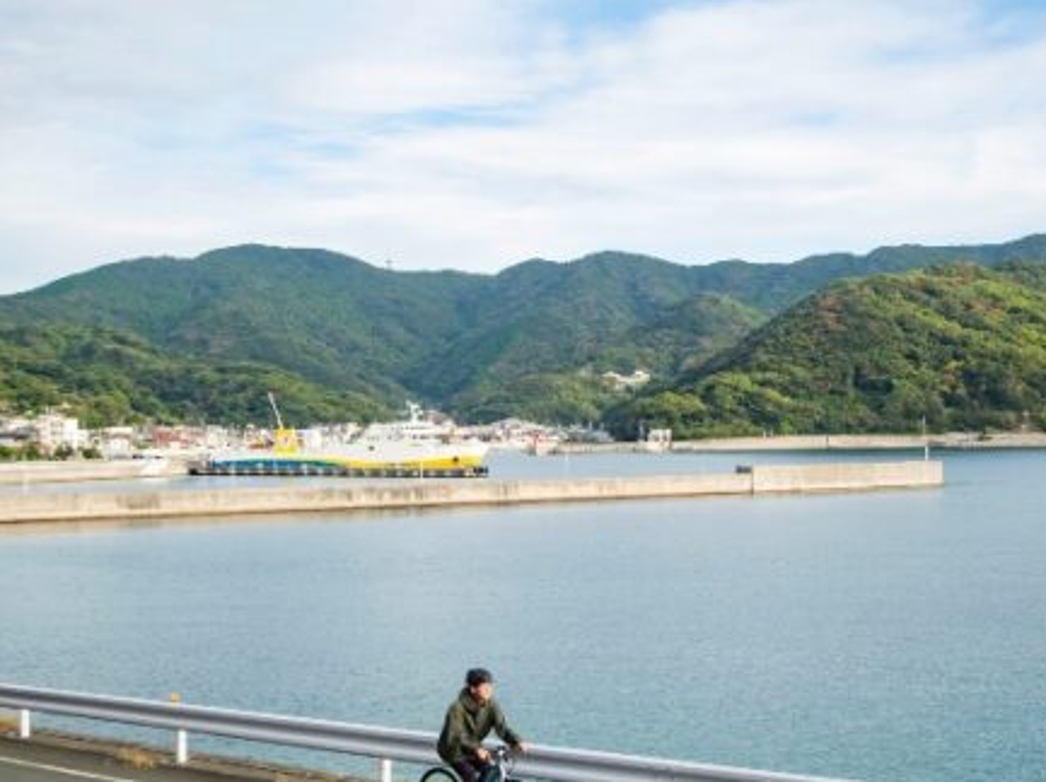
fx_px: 1540
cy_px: 517
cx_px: 602
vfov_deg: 28.3
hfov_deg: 37.4
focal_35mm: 51
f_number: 8
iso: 400
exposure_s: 1/500
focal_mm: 31
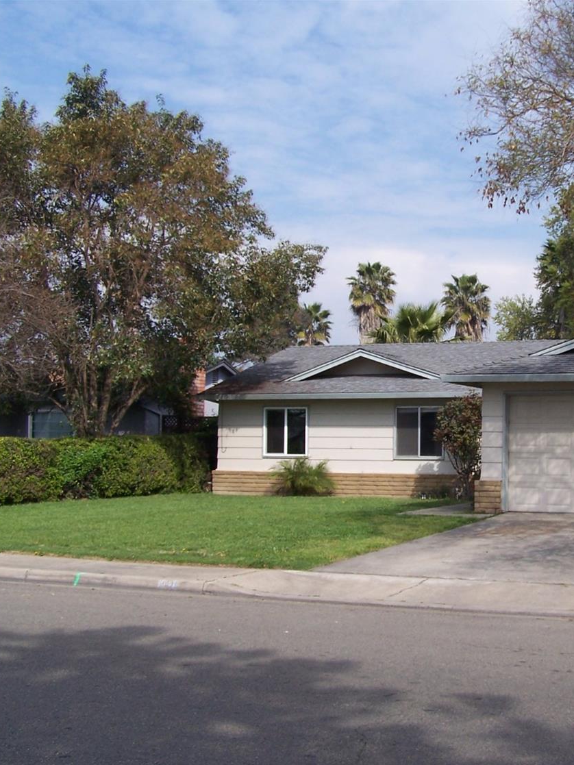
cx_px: 460
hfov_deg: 28.0
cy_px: 384
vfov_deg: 37.5
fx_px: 1127
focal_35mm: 51
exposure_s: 1/800
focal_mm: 6.3
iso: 80
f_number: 4
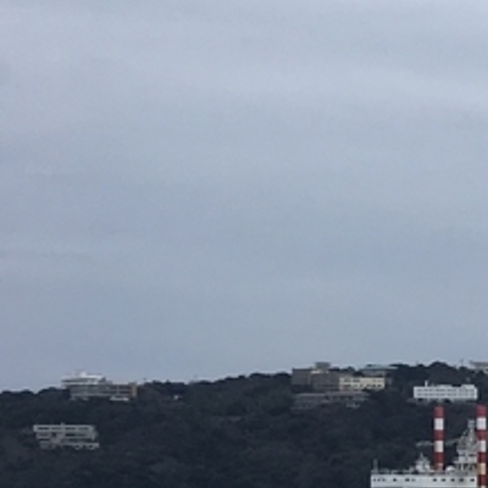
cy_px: 528
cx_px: 1300
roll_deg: -0.5
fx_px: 2265
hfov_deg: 10.1
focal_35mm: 142
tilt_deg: -1.3
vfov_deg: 12.1
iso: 25
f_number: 2.2
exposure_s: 1/732
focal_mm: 4.15
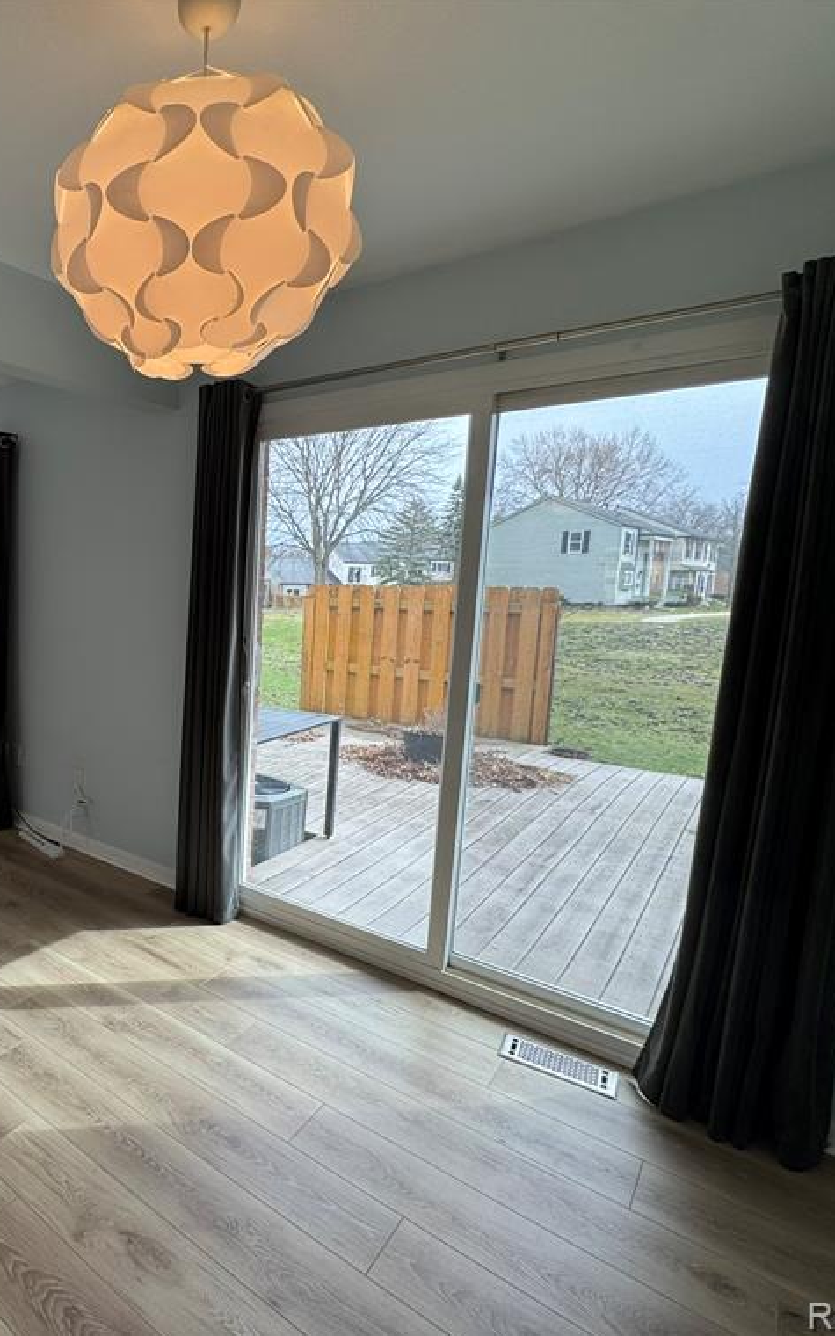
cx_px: 86
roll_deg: -0.5
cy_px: 670
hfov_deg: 52.5
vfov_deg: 85.1
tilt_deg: -7.8
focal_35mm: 20
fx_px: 728
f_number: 2.2
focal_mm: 2.22
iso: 40
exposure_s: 1/184
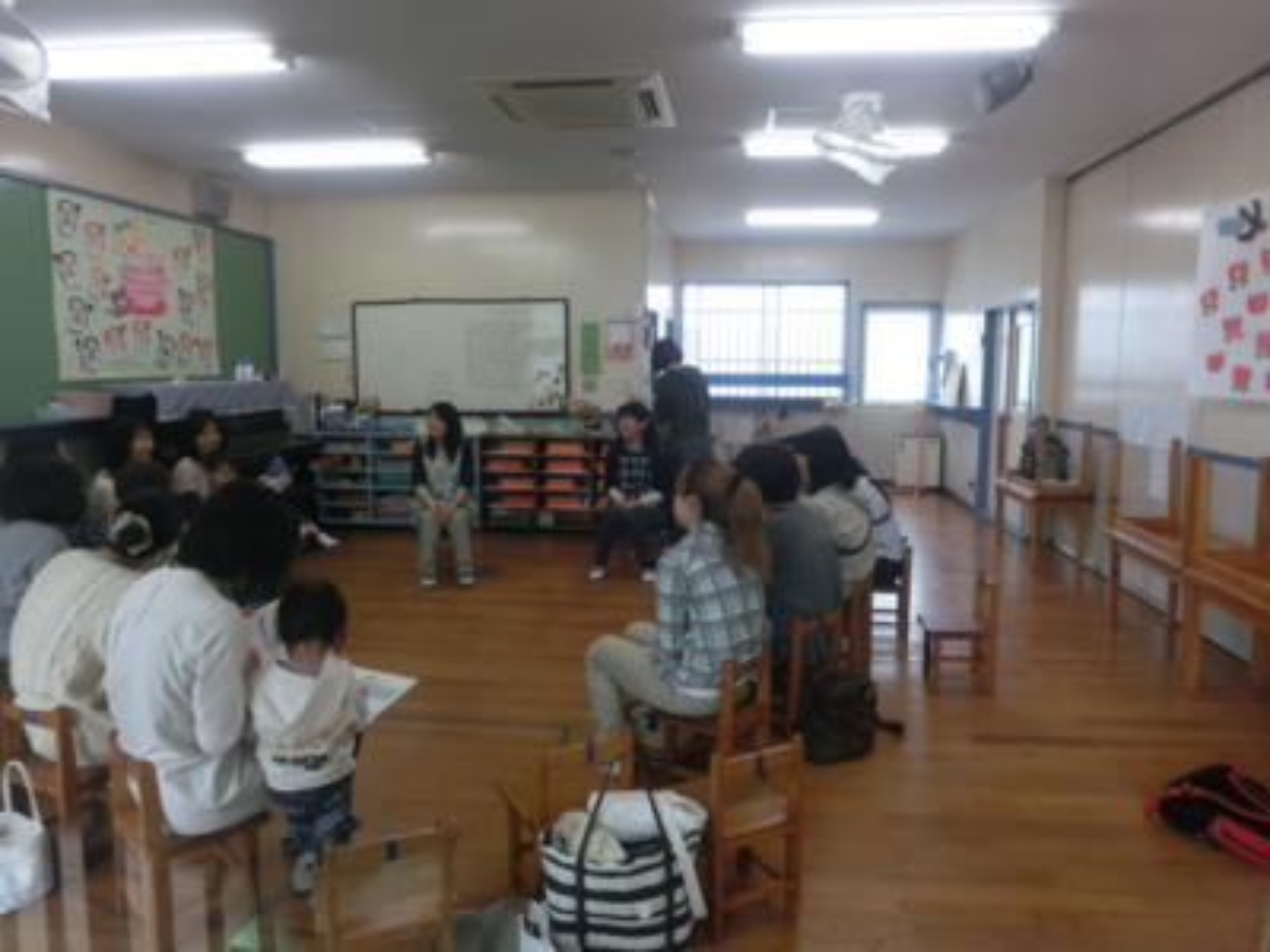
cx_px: 635
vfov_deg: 56.8
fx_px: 881
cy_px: 476
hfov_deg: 71.6
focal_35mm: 24
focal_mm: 4.24
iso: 400
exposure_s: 1/250
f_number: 3
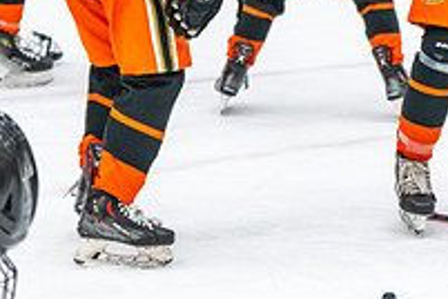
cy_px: -117
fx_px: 2364
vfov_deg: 7.1
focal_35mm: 190
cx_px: 343
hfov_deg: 10.8
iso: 4000
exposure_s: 1/640
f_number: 2.8
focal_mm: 66
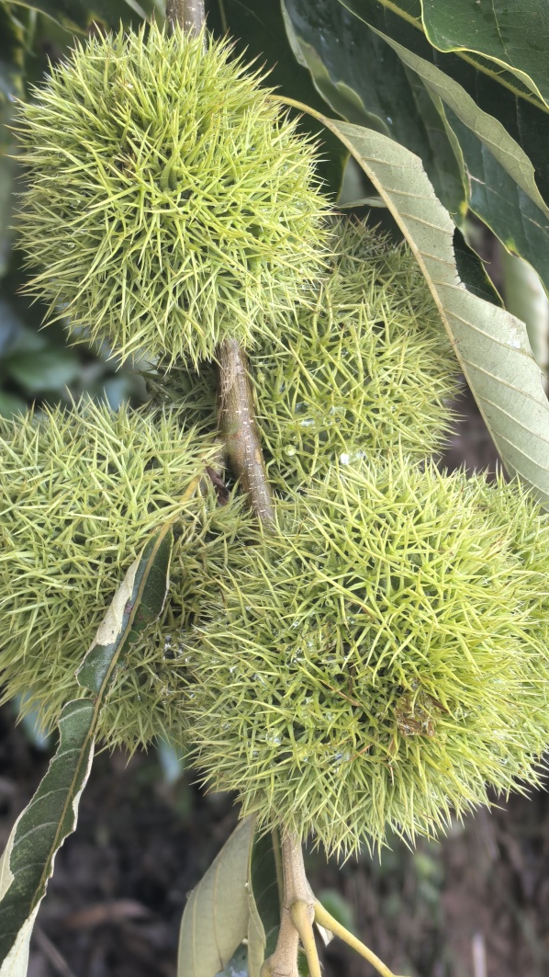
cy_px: 489
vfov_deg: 25.9
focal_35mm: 82
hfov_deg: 14.7
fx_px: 2122
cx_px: 283
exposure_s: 1/100
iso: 160
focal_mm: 5.75
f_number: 2
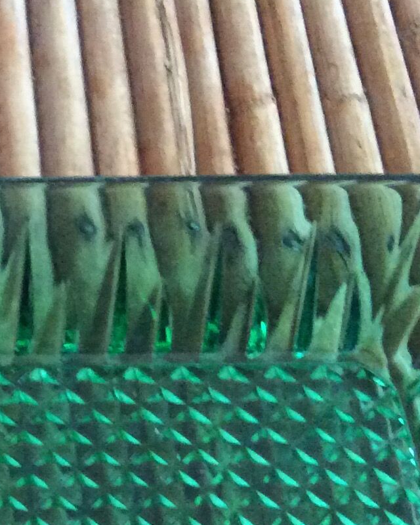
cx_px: -105
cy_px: 390
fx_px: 1569
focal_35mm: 101
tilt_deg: -57.0
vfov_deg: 18.9
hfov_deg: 14.7
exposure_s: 1/20
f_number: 2.4
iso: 320
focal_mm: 3.3
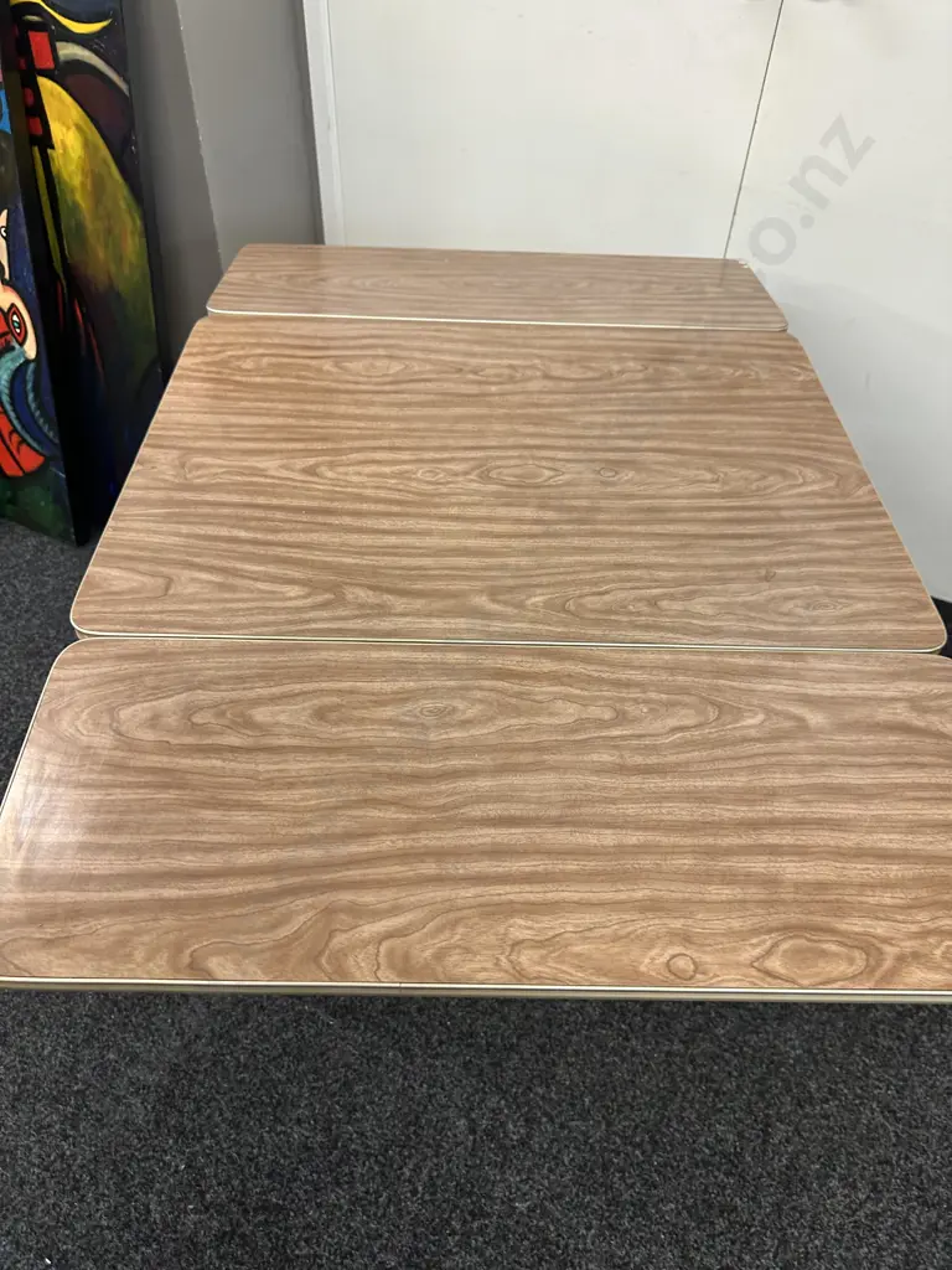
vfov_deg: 71.6
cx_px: 476
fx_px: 880
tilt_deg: -45.0
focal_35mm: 24
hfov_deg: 56.8
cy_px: 635
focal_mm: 6.86
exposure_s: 1/50
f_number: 1.78
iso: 125
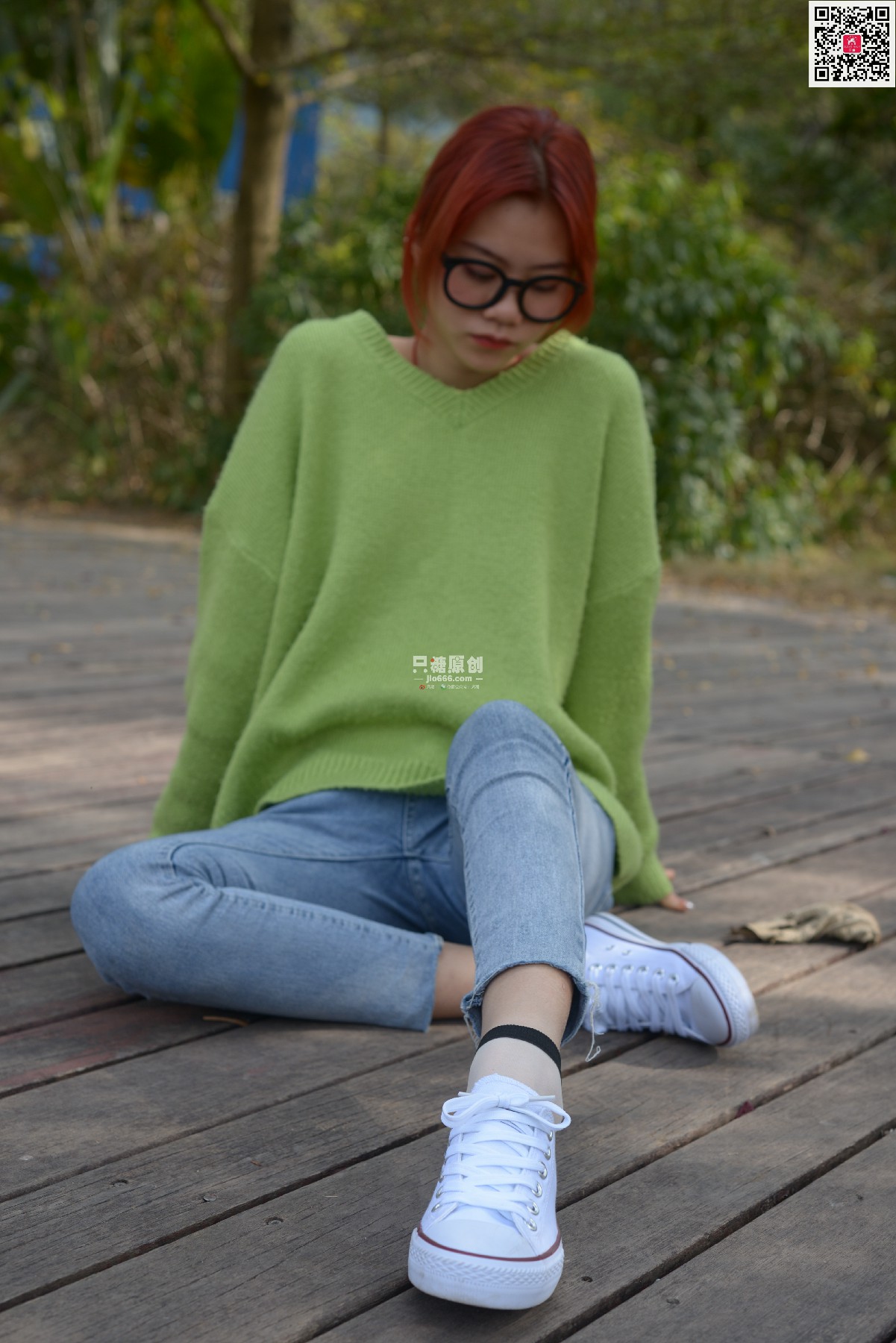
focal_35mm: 50
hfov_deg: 27.0
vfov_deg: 39.6
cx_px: 448
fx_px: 1865
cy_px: 672
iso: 200
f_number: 5.6
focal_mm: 50
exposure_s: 1/640
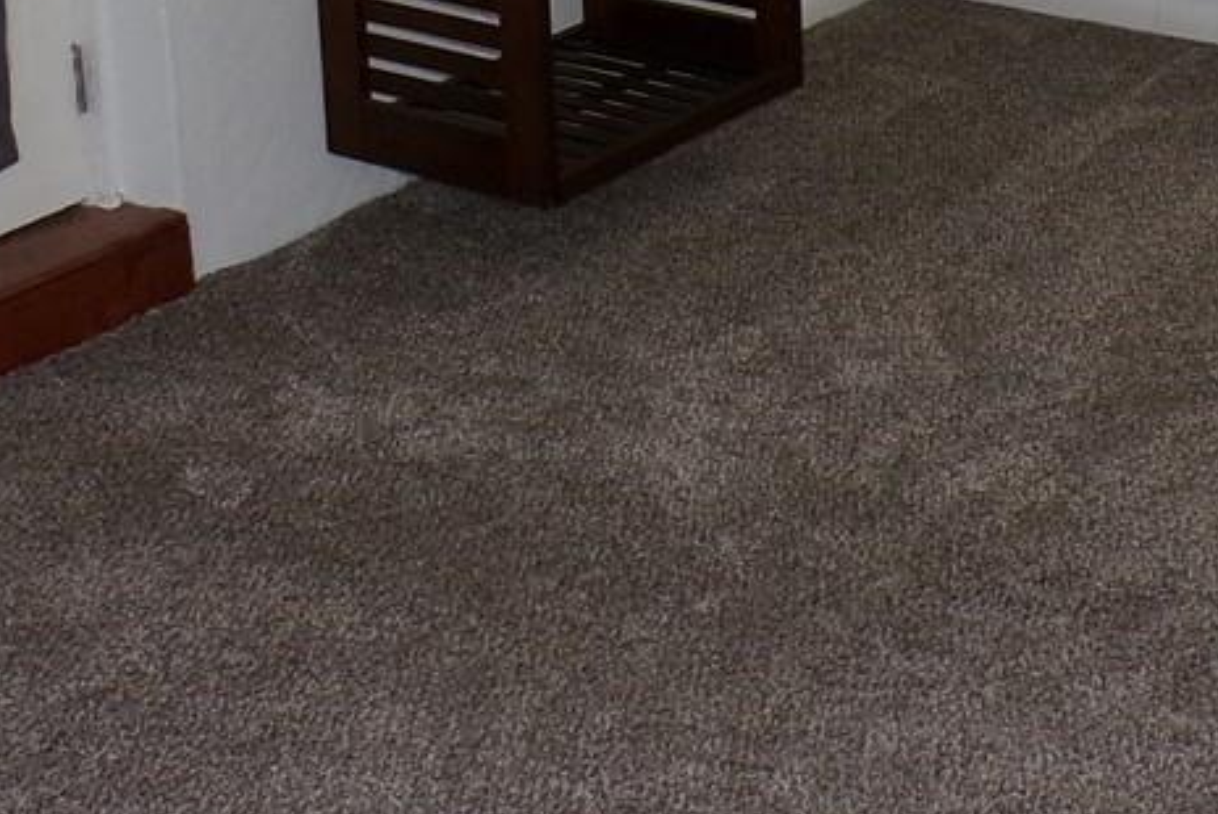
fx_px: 2911
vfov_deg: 15.4
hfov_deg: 23.5
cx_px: 858
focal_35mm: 86
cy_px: -108
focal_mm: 4.3
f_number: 3
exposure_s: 1/34
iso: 248
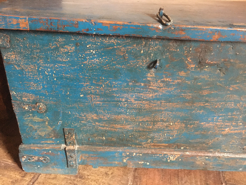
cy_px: 92
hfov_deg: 61.7
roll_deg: -2.4
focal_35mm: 29
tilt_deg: -28.2
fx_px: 206
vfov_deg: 48.2
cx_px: 123
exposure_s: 1/17
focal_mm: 4.15
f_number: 2.2
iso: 640
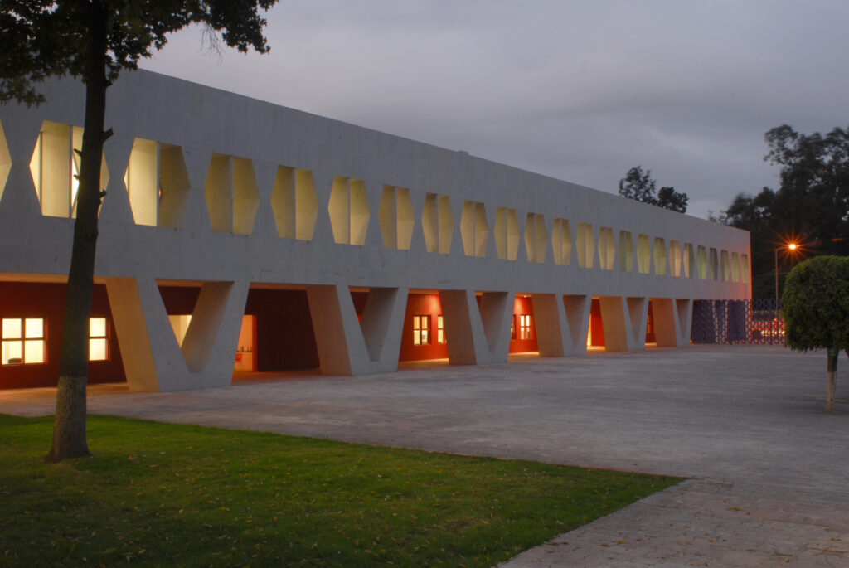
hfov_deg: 53.1
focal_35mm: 36
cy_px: 284
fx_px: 850
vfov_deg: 37.0
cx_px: 424
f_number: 20
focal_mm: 24
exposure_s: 30
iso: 100
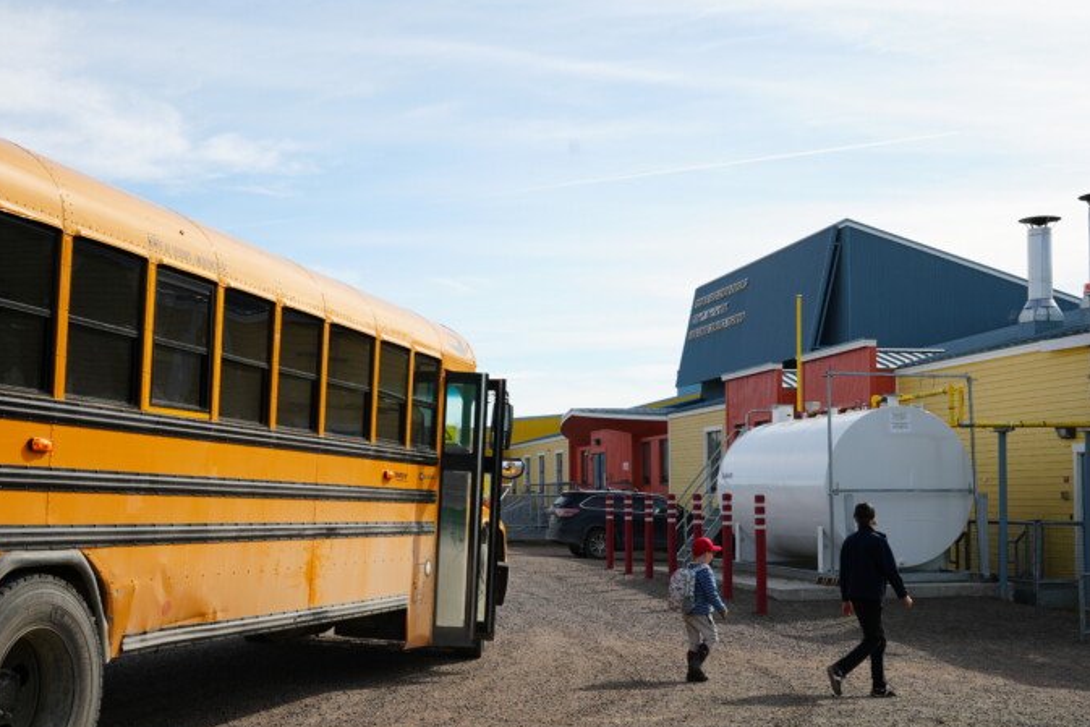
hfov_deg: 42.7
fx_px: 1393
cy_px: 471
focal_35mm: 46
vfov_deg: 29.1
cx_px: 571
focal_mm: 35
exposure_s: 1/160
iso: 100
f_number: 10
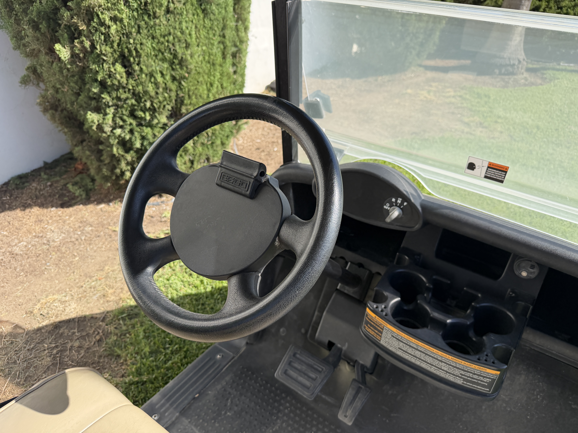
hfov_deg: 71.6
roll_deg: +0.1
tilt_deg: -32.7
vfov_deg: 56.8
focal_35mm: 24
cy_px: 216
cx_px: 289
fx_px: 401
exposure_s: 1/2525
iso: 100
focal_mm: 6.76
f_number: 1.78
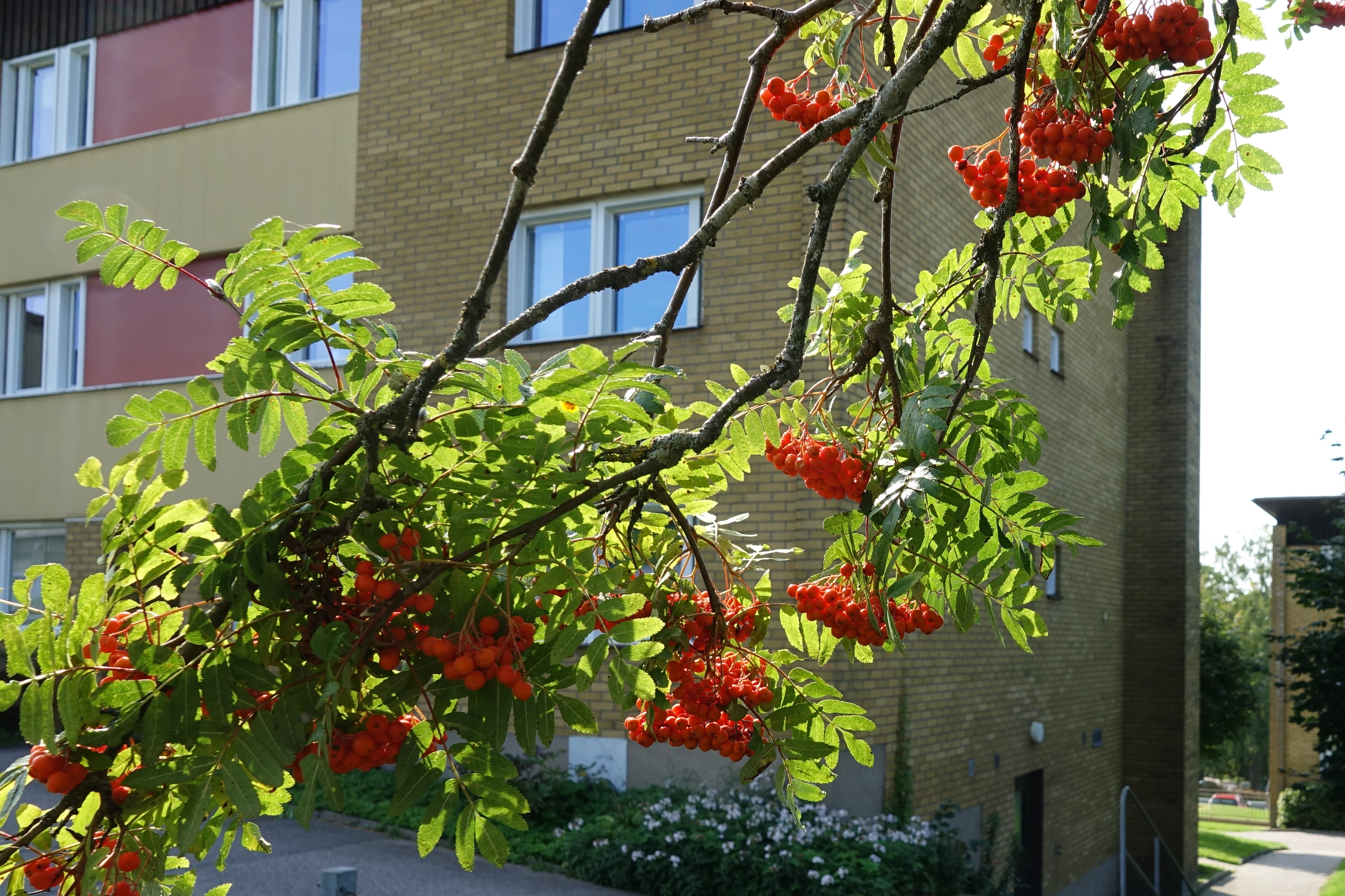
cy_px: 448
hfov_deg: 73.7
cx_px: 672
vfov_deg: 53.1
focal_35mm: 24
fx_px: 897
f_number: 4
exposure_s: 1/250
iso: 100
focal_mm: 8.82
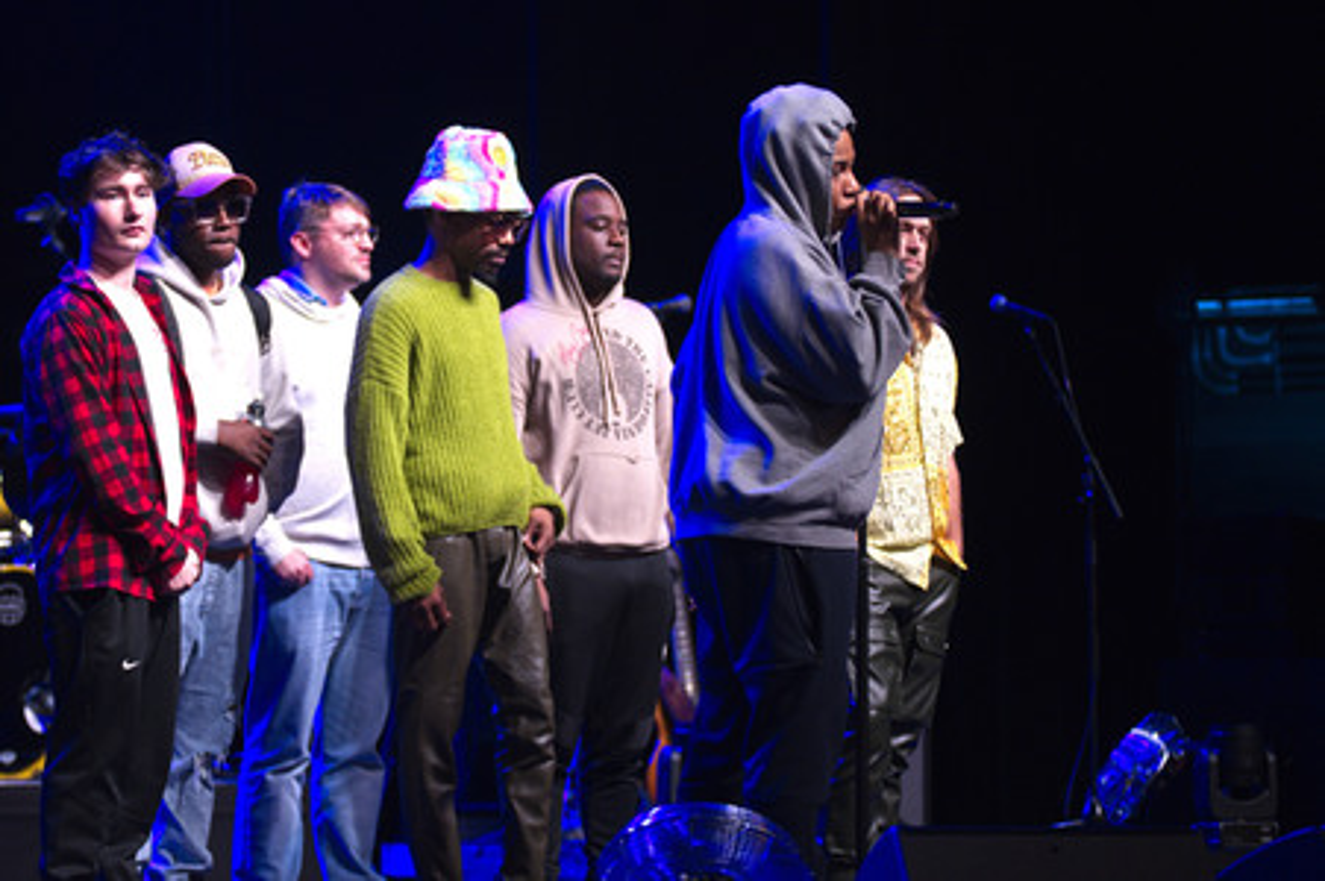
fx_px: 4413
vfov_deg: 11.4
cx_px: 662
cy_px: 440
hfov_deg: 17.1
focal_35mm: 120
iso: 1600
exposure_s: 1/50
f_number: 2.8
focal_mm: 120
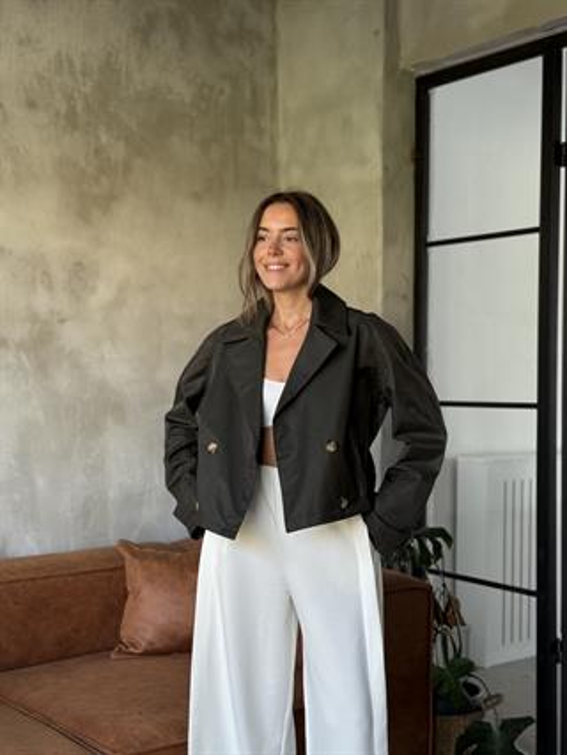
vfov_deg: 39.6
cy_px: 378
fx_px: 1047
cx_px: 284
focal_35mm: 48
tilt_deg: +0.2
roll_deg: -0.7
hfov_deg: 30.3
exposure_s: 1/60
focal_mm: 6.76
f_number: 1.78
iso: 160
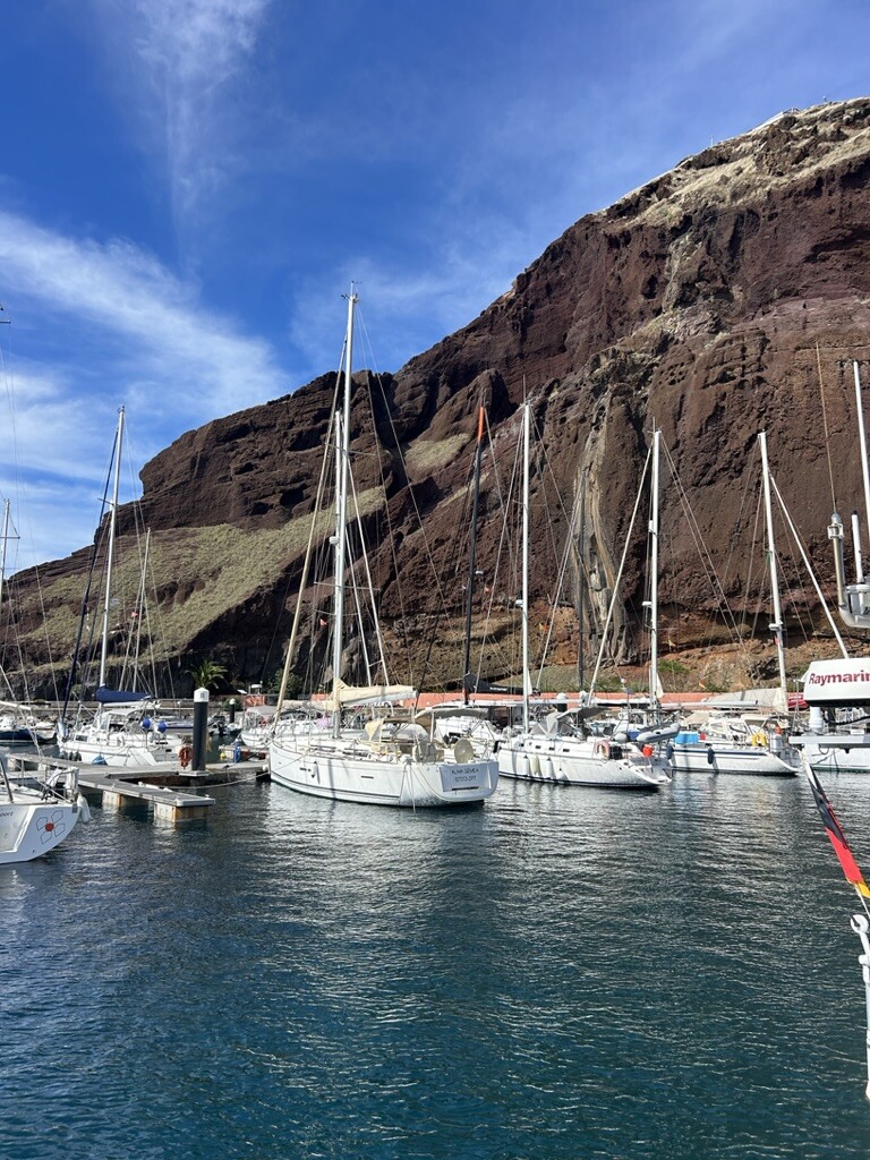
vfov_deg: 67.3
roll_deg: -0.2
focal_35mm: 26
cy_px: 580
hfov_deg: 53.1
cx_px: 435
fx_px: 871
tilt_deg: +9.1
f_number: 1.5
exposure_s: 1/3356
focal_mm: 5.7
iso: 50
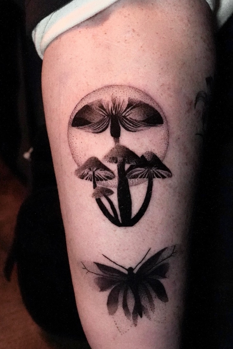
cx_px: 116
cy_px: 174
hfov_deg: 26.0
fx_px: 505
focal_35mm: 52
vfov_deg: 38.2
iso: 20000
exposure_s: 1/1250
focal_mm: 35
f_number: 5
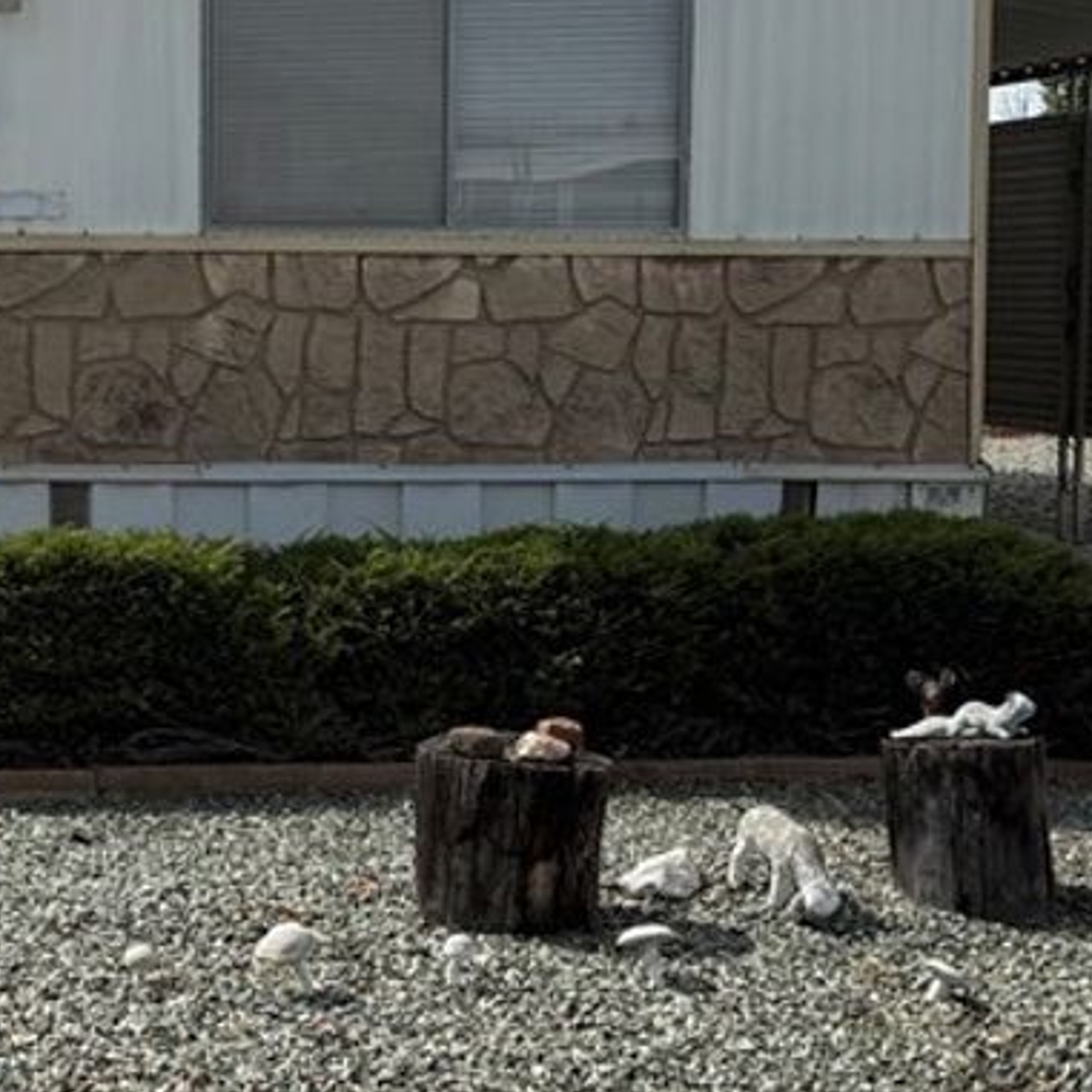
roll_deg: -1.1
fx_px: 2712
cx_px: 189
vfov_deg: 22.7
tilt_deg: -1.8
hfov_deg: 22.4
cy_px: 417
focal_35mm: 76
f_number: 1.78
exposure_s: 1/8130
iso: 80
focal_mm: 6.76
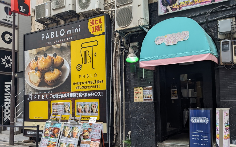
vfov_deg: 47.6
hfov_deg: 70.4
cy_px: 78
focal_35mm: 26
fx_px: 167
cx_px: 118
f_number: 1.68
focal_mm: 6.9
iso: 25
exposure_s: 1/185
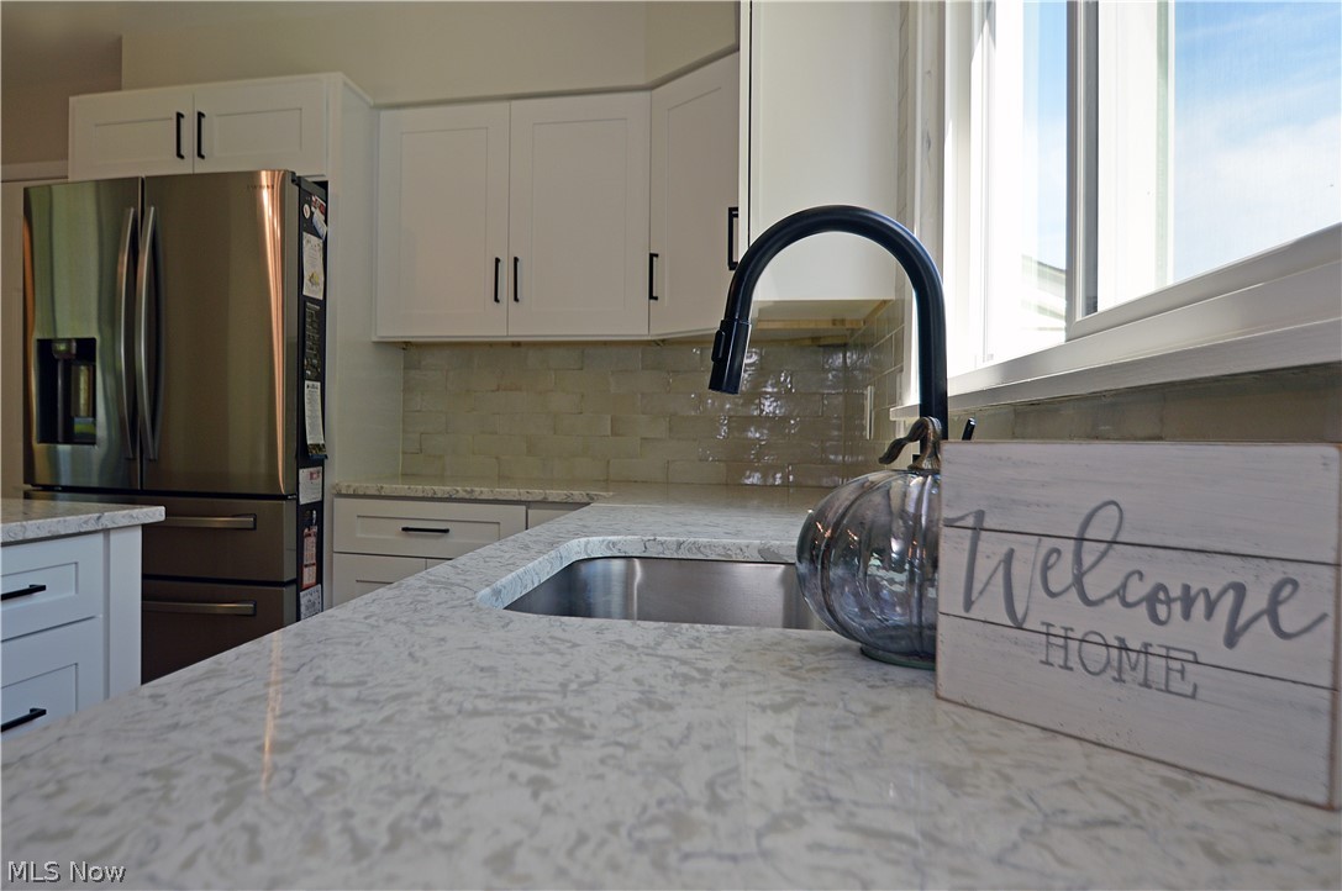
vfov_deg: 53.0
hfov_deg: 73.8
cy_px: 446
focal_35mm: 24
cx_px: 671
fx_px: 894
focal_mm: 16
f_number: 5
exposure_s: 1/125
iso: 100
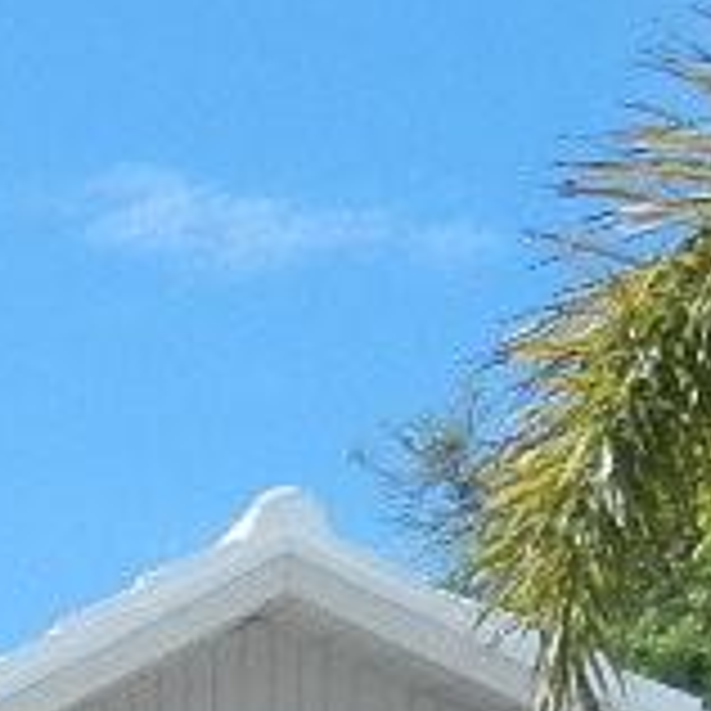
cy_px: 1566
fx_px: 3323
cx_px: -1354
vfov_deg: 10.8
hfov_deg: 9.7
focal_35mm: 143
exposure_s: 1/1600
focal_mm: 4.5
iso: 160
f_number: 3.5
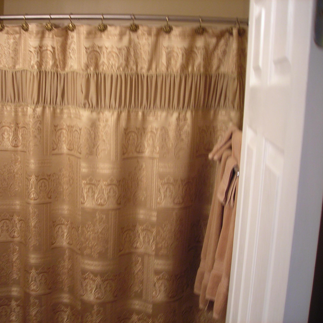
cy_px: 161
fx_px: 475
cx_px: 110
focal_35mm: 45
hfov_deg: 37.2
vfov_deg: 37.6
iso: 73
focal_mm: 6.3
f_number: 3.2
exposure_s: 1/3.9
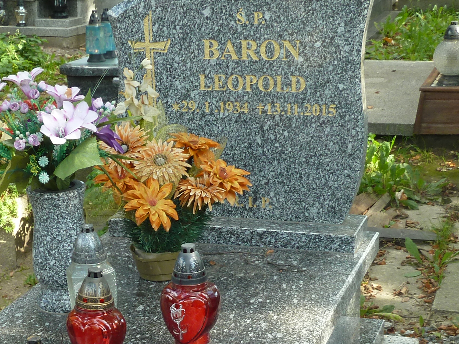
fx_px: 994
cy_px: 338
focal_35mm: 75
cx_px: 172
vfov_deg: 19.1
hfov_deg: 25.9
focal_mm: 5.3
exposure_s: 1/50
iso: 80
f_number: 3.5
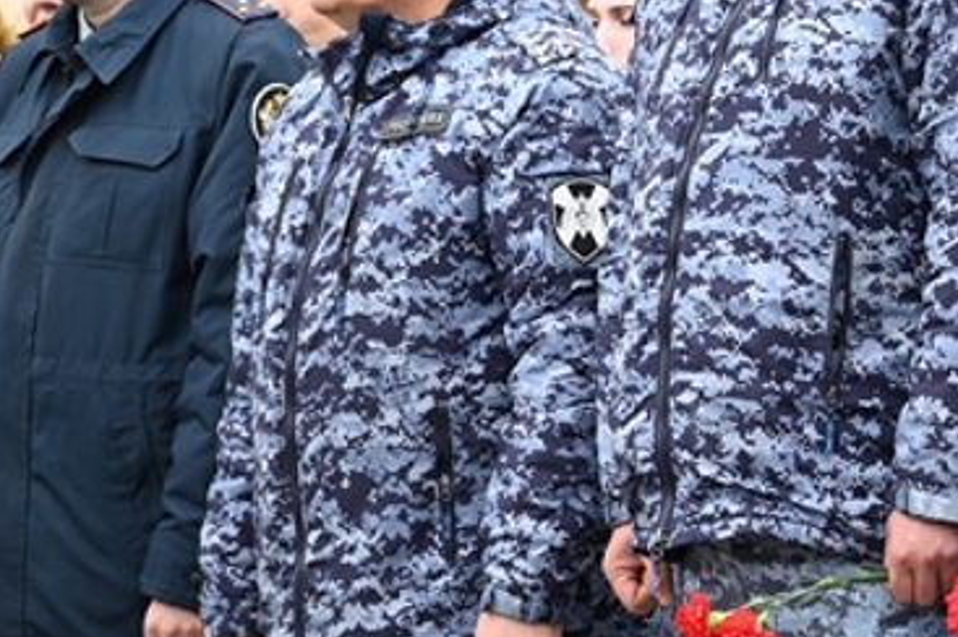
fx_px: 14250
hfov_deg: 3.8
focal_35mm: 536
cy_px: 44
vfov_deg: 2.6
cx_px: 830
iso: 800
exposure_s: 1/250
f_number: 5.6
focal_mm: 175
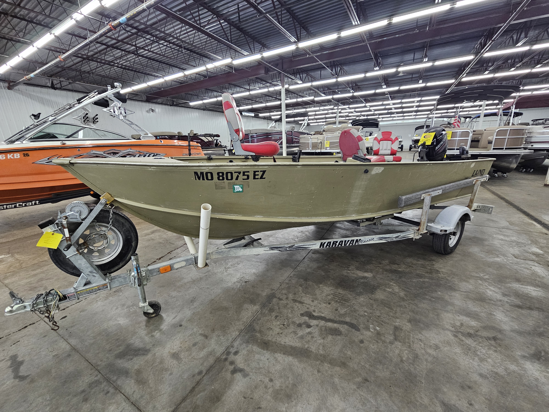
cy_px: 206
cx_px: 274
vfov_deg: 89.9
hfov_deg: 106.2
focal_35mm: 13
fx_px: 206
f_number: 2.2
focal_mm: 2.2
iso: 250
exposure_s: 1/60
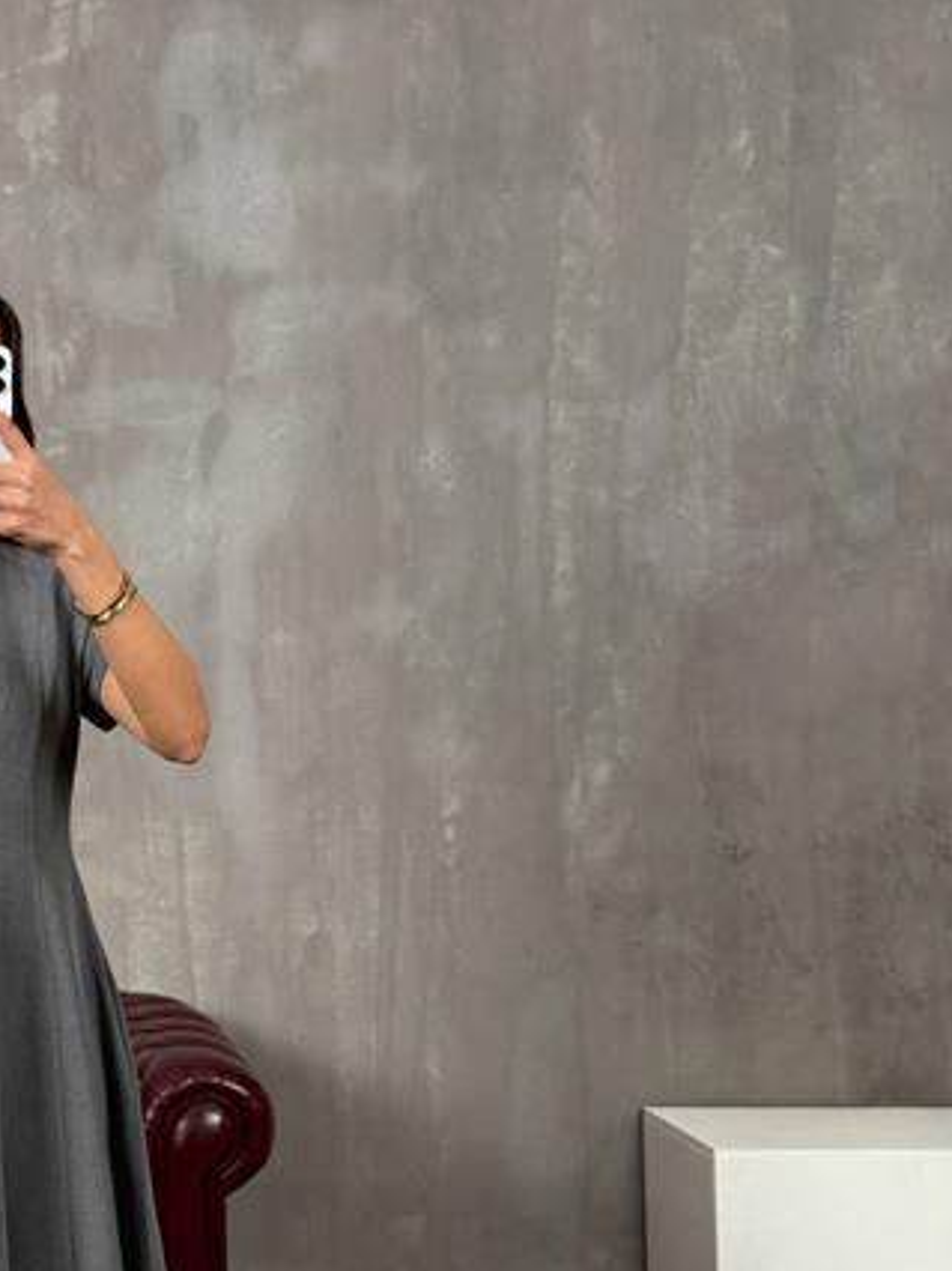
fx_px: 1945
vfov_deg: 35.9
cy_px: 823
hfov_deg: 26.2
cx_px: 22
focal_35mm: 53
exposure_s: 1/121
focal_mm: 6.76
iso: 200
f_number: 1.78
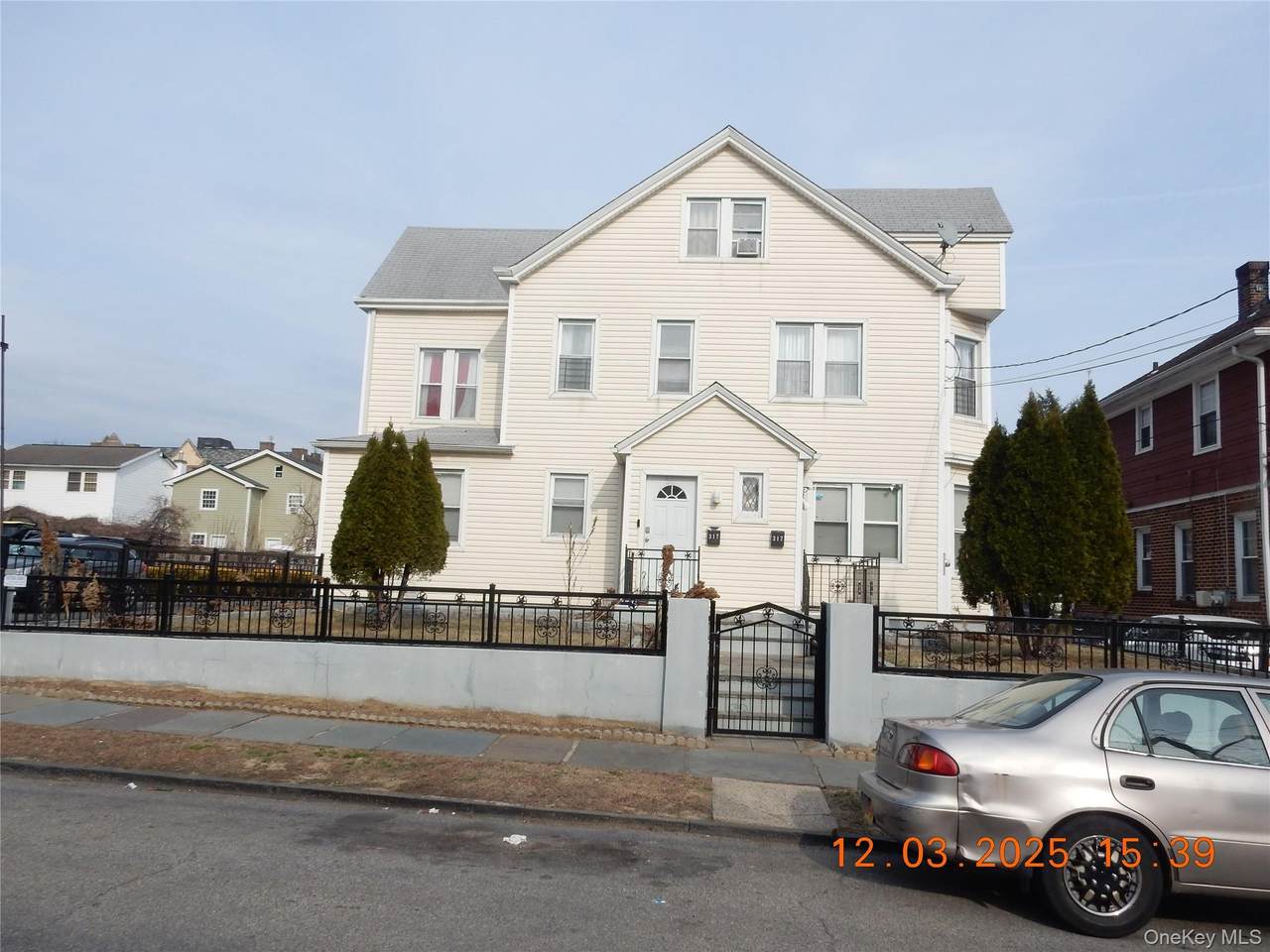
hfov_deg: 69.4
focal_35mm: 25
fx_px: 917
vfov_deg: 54.9
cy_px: 476
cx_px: 635
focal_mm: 4.5
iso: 125
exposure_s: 1/1000
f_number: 4.2
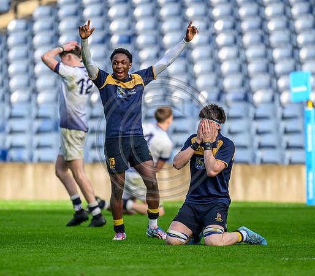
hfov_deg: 2.5
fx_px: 7350
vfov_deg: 2.1
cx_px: 164
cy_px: 152
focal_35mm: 760
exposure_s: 1/2000
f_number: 4
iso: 1250
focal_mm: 560
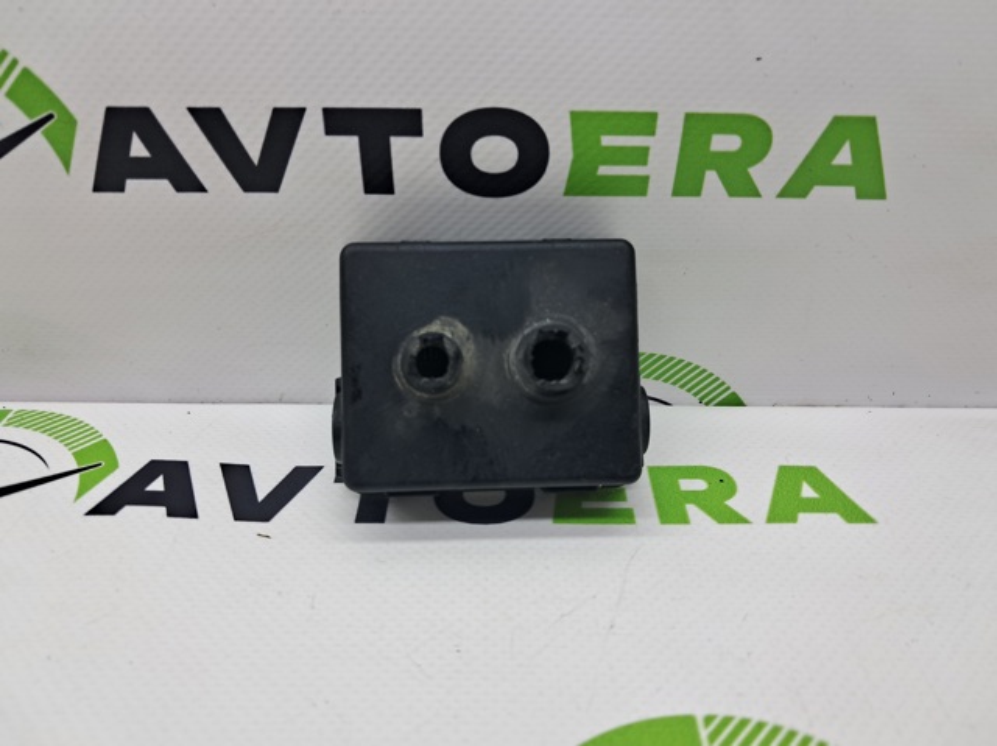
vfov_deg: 51.3
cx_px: 498
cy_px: 373
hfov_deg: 65.4
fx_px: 777
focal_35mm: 27
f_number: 1.8
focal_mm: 4
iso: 50
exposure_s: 1/60
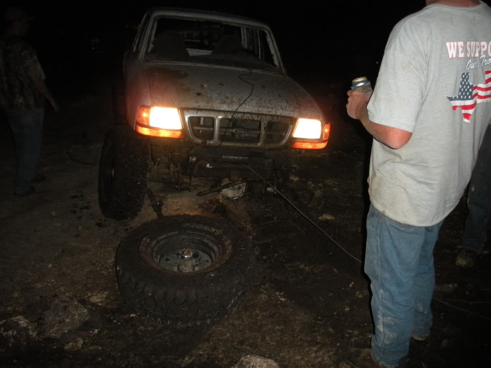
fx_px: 496
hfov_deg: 52.6
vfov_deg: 40.7
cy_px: 184
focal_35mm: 35
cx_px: 246
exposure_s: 1/60
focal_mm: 6.3
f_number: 3.5
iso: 400
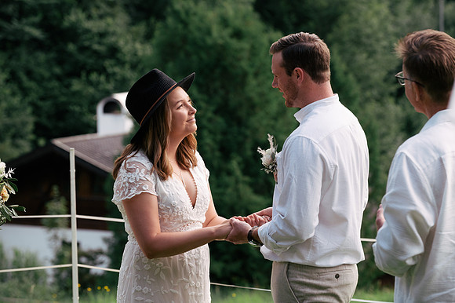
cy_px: 152
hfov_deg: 12.8
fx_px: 2021
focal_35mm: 160
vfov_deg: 8.6
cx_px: 228
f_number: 8
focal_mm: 160
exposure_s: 1/250
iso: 500
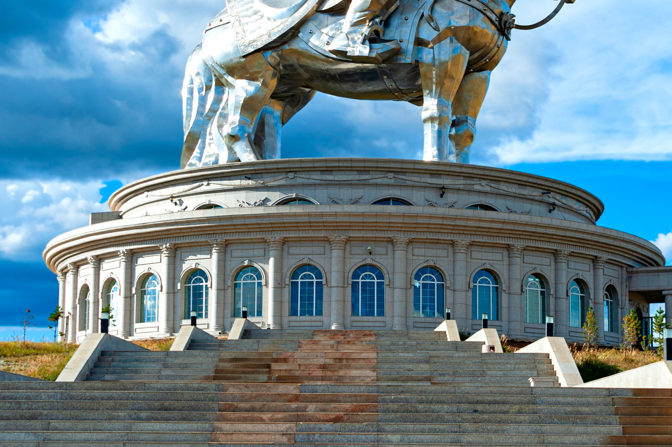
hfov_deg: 29.2
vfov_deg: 19.5
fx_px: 1287
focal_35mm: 69
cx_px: 404
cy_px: 84
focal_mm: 36
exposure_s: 1/250
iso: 200
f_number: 8
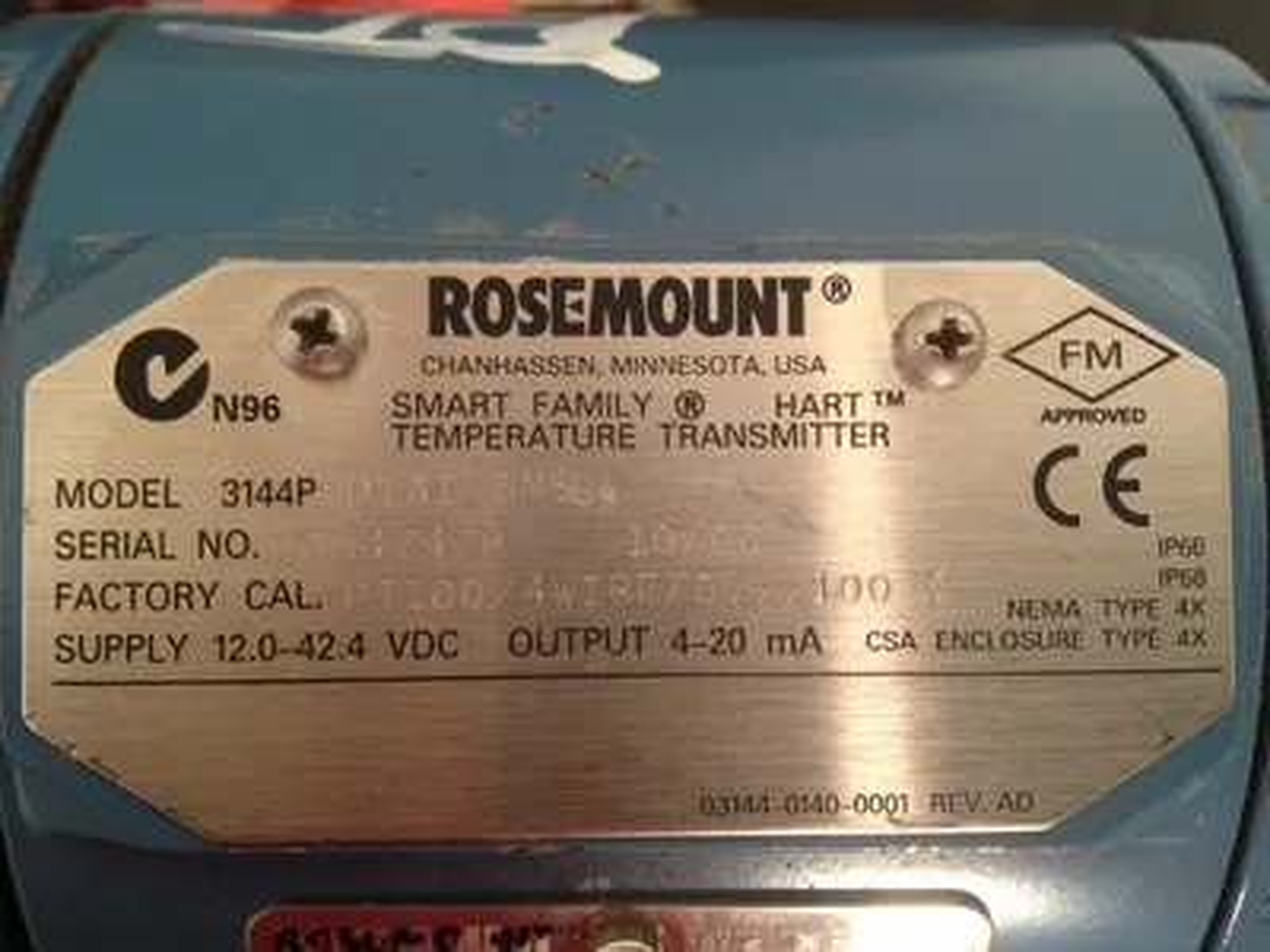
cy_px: 476
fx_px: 1284
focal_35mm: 35
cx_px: 635
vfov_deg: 40.7
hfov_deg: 52.6
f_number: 2.4
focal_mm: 4.28
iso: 80
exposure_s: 1/20
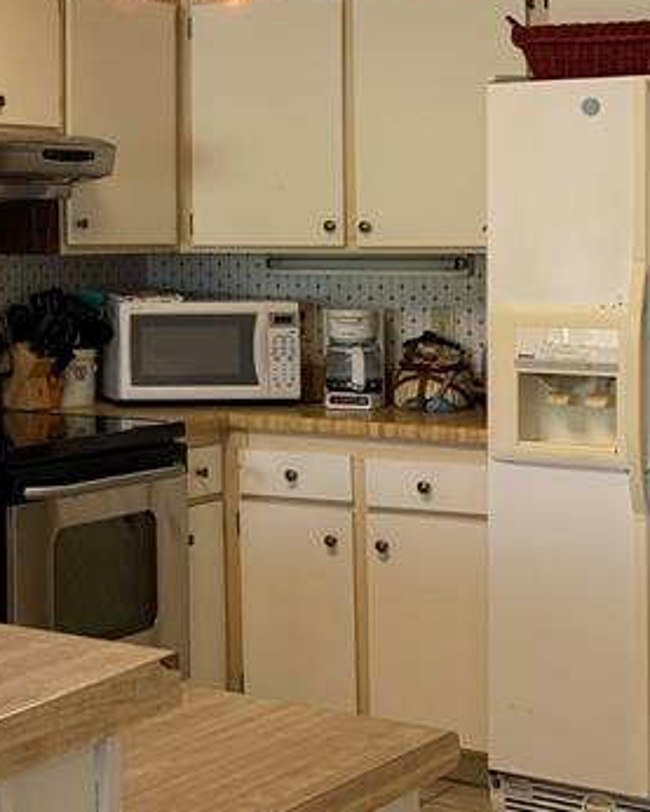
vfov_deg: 25.2
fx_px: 1803
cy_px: 228
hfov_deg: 19.3
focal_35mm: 75
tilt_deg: -0.3
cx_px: -124
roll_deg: +1.3
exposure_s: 1/60
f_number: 1.8
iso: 125
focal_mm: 4.25
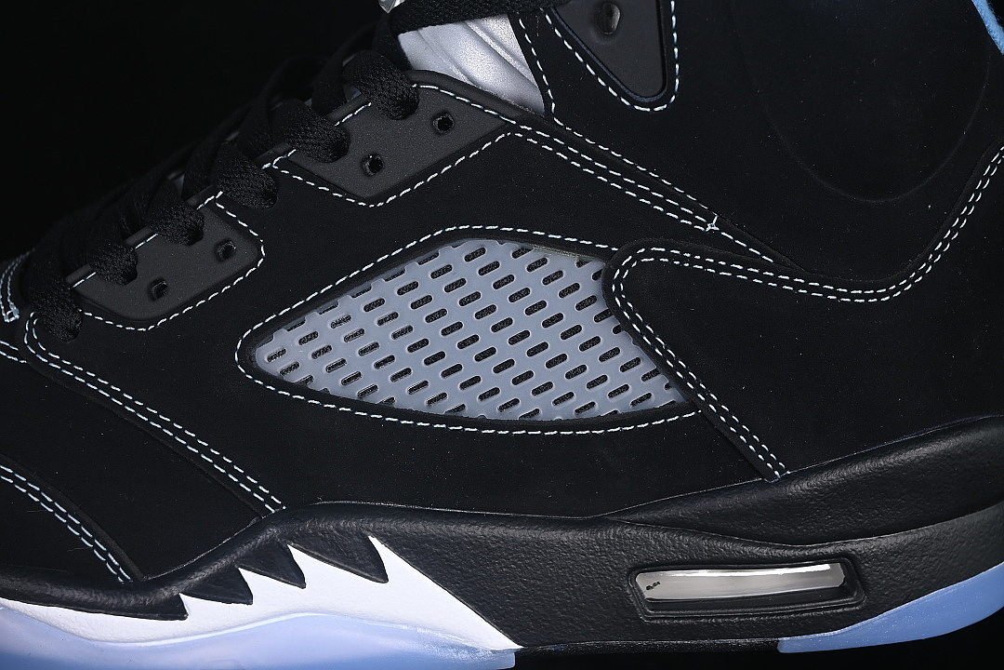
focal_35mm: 75
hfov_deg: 27.0
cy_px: 335
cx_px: 502
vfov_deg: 18.2
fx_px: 2092
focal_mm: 50
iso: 160
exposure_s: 1/60
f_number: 6.3
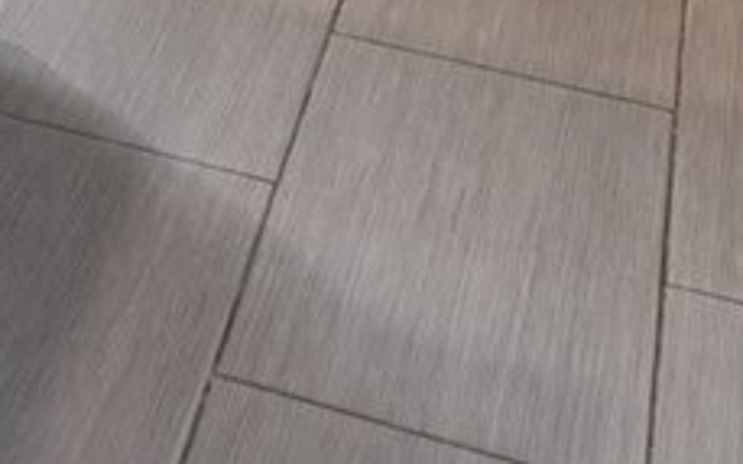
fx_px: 2450
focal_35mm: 121
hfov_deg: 14.5
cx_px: -712
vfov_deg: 8.0
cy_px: -1248
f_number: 8
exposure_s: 1/60
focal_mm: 16
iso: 1600
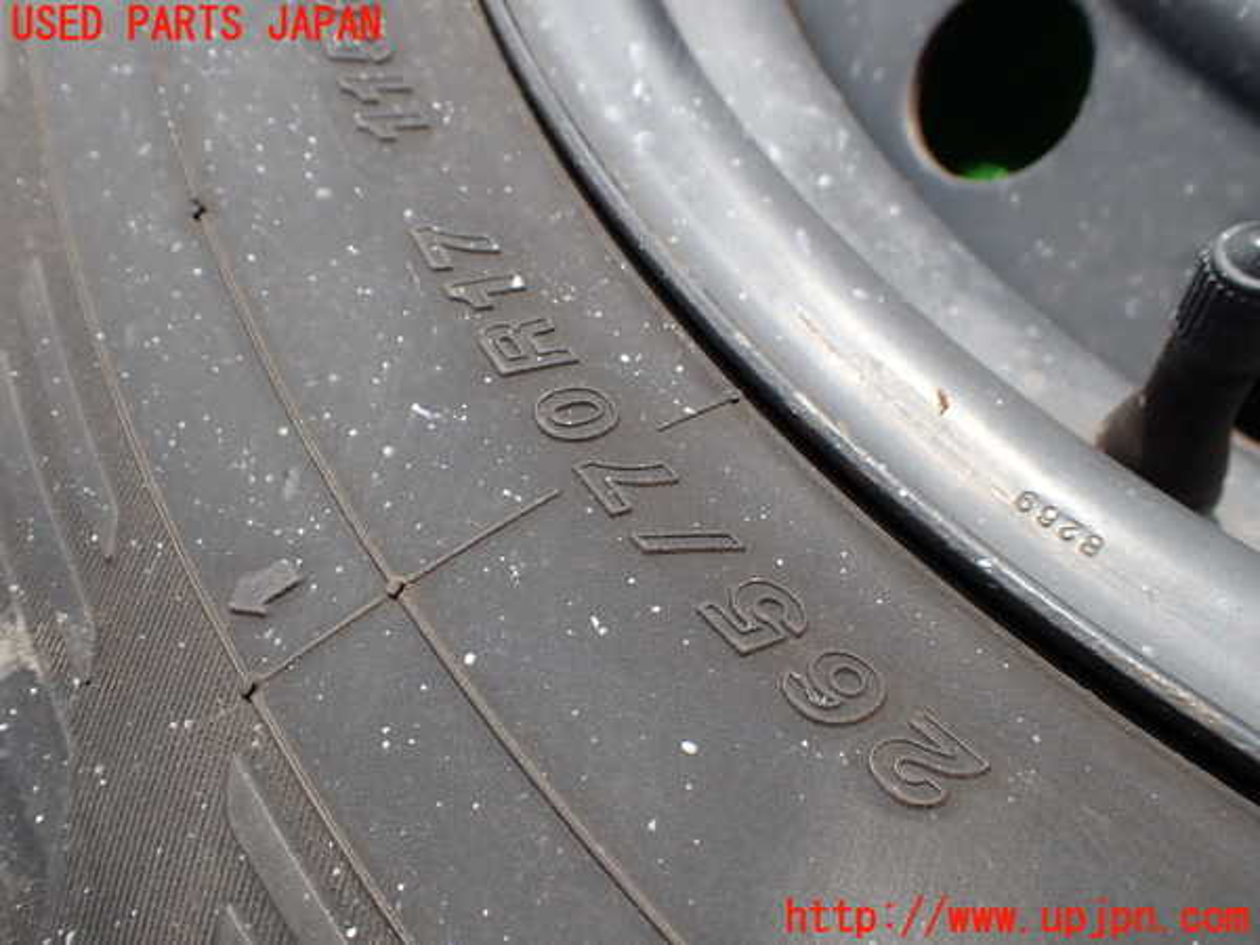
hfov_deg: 60.0
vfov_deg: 46.8
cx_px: 630
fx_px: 1092
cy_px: 472
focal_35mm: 30
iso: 100
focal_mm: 5.4
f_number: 3.2
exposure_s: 1/500
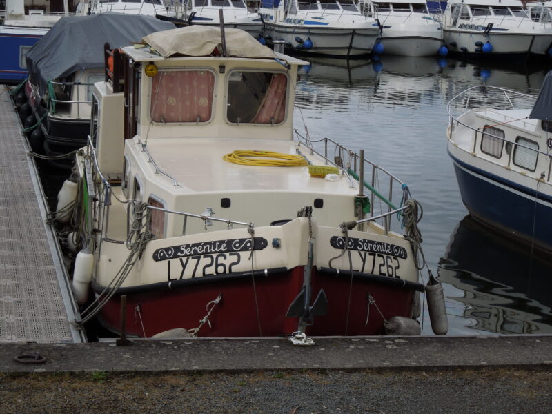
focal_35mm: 78
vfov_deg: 18.9
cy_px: 207
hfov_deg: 25.0
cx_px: 276
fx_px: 1244
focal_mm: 14.1
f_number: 4.5
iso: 100
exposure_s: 1/800
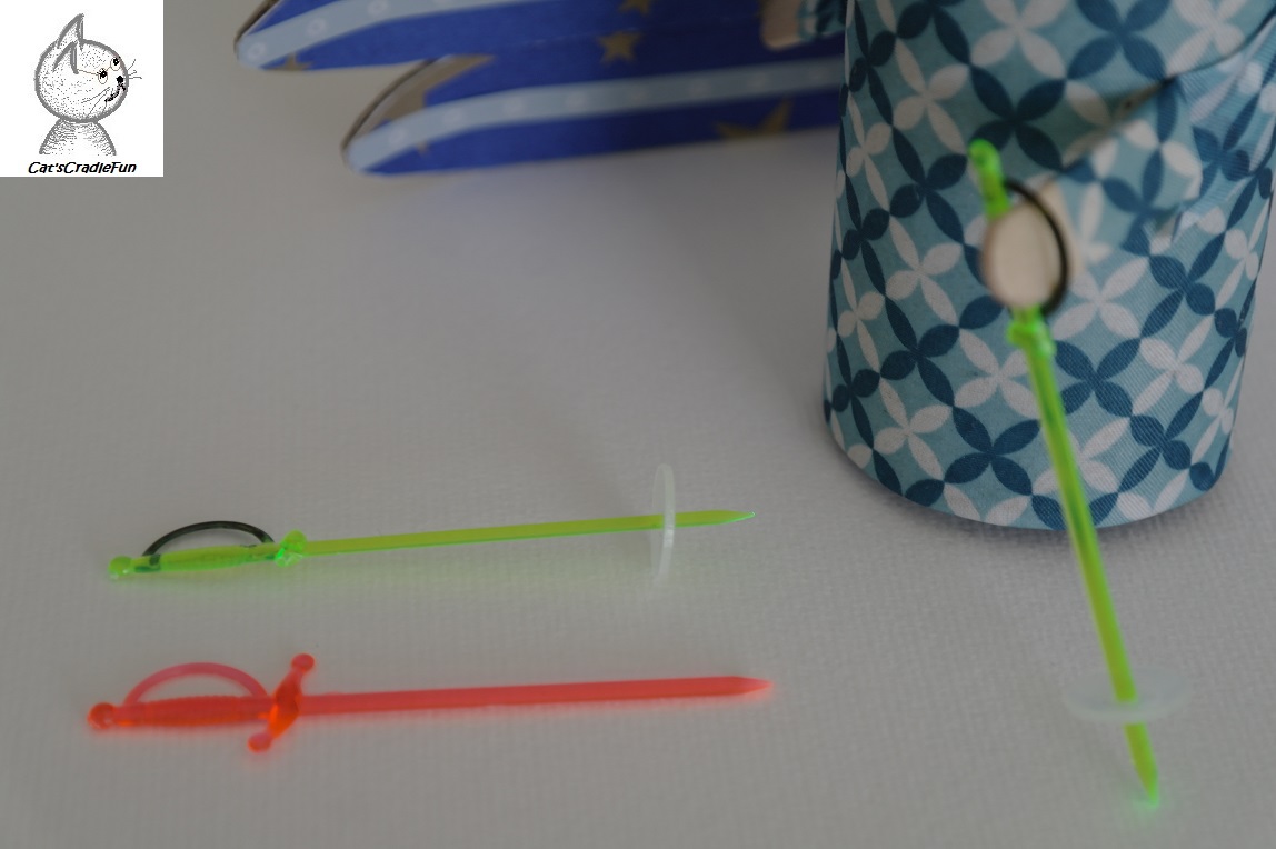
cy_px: 424
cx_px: 638
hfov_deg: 27.7
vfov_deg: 18.6
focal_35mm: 73
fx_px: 2586
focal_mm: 48
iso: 240
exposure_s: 1/50
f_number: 5.6
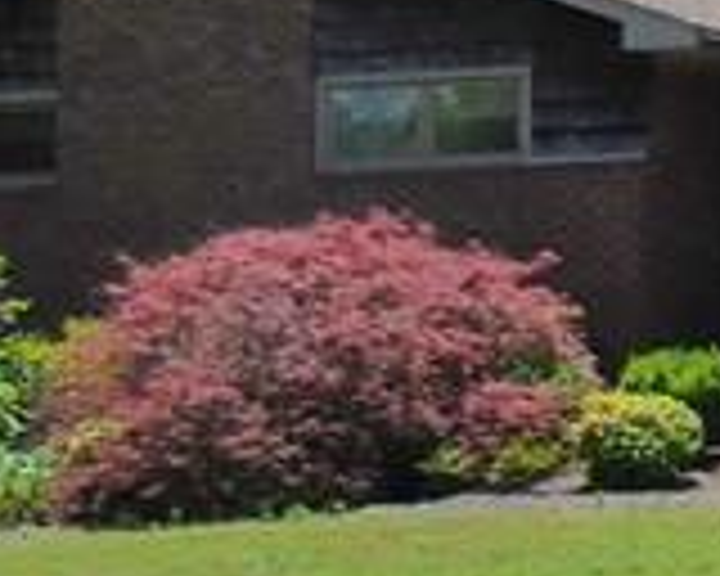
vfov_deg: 9.9
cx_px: 1179
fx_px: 3324
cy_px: 220
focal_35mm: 156
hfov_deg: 11.7
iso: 125
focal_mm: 4.5
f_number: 3.3
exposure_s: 1/2000
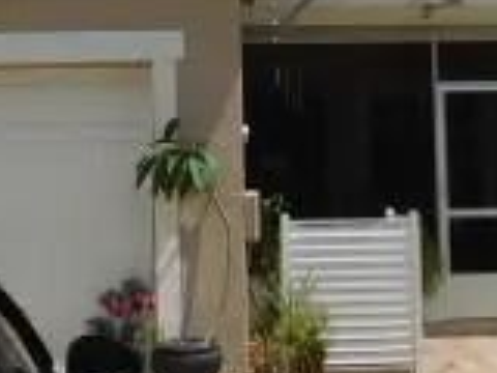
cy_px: 93
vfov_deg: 16.0
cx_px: 230
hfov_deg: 21.3
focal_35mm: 92
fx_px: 1321
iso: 125
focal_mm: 4
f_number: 6
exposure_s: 1/800
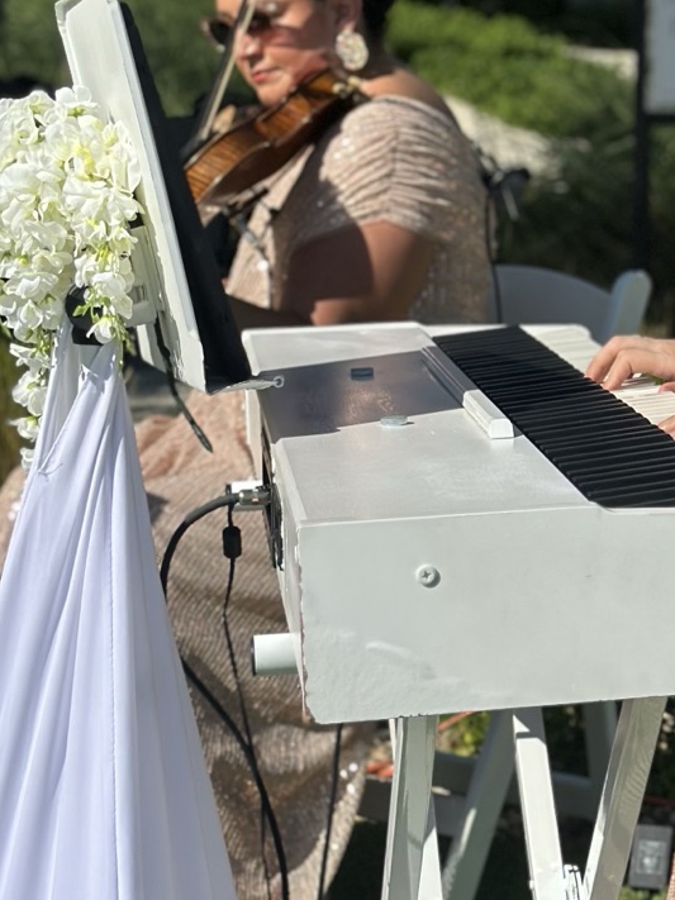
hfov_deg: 13.5
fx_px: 2809
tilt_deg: -3.6
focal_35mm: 108
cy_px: 281
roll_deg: +0.6
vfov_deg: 18.1
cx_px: 717
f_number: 1.78
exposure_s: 1/7092
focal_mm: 6.86
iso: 100
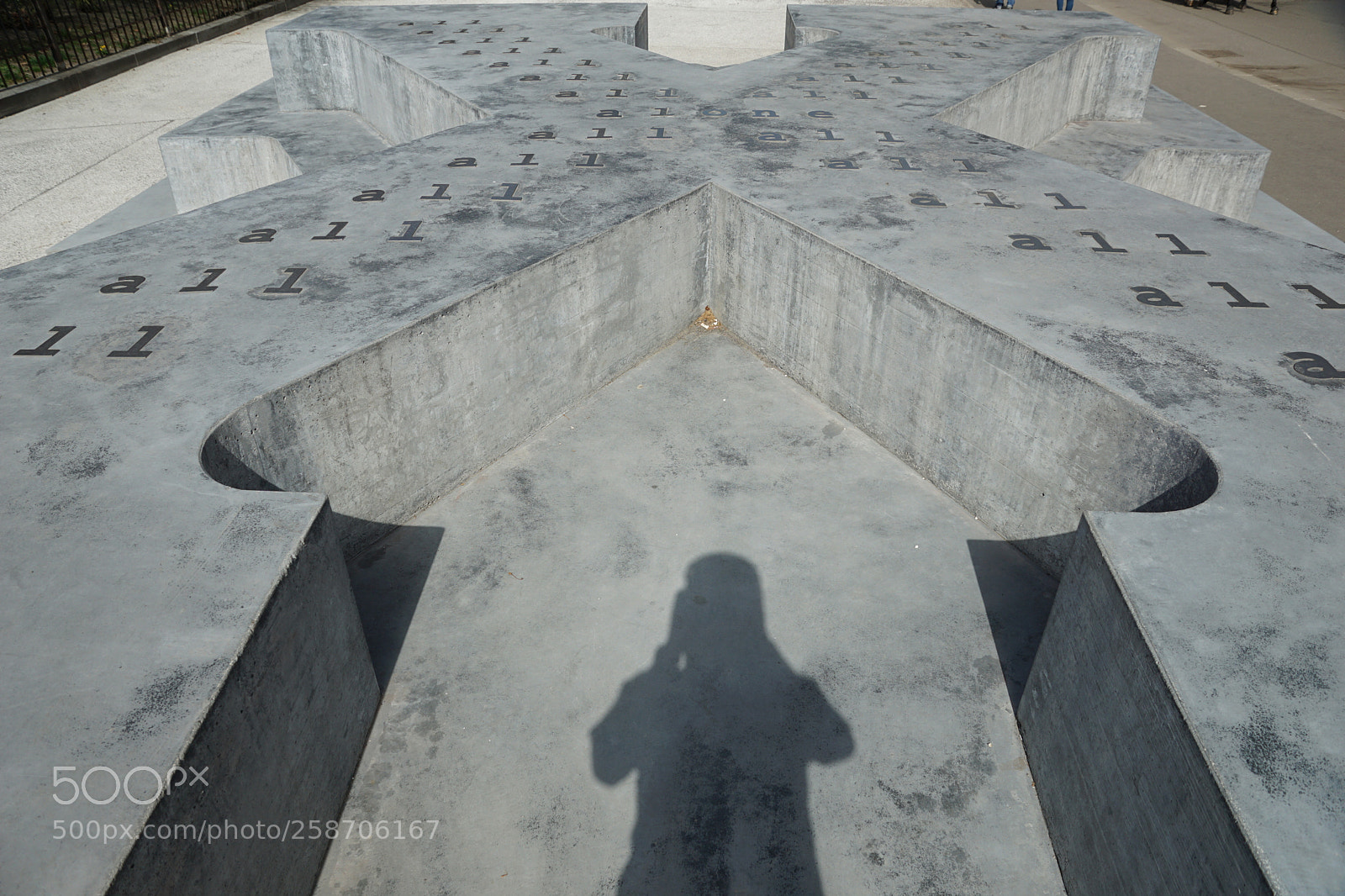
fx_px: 896
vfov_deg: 53.1
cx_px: 672
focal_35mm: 24
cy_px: 448
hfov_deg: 73.8
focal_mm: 16
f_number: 5.6
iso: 100
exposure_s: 1/250
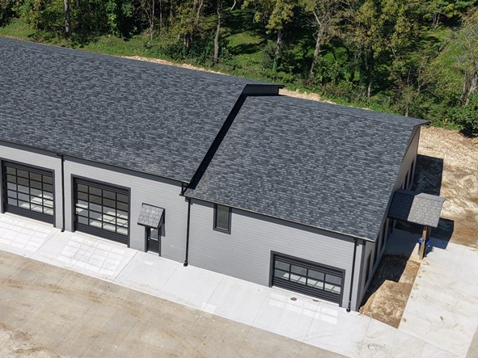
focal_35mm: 65
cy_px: 62
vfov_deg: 22.2
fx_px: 897
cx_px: 136
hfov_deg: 29.5
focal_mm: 8.67
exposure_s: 1/3200
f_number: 1.8
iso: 120
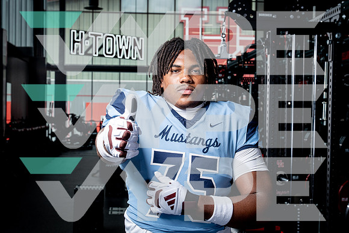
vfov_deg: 19.5
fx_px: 679
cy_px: 116
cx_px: 174
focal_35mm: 70
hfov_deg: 28.8
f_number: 9
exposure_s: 1/250
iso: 640
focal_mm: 70
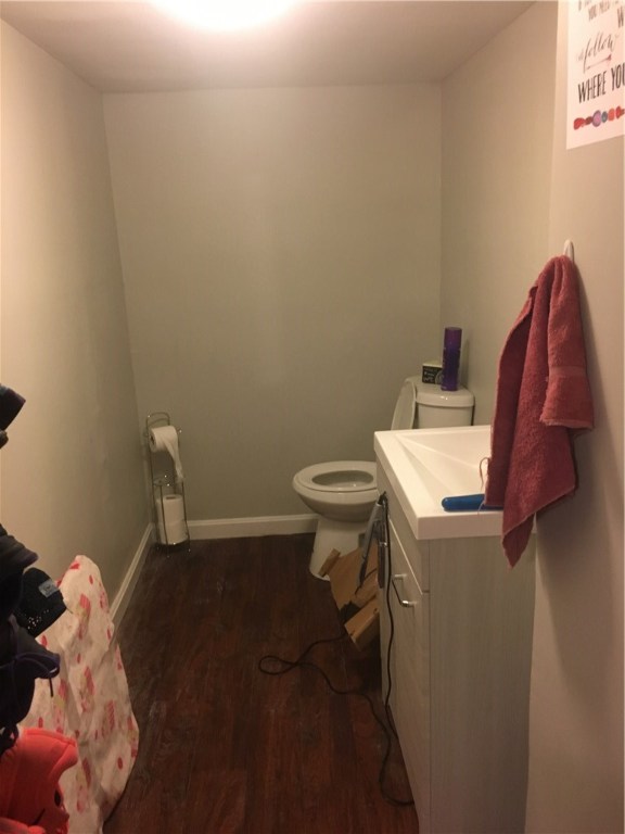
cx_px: 312
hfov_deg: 48.2
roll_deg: +2.4
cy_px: 417
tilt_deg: -13.2
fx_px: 698
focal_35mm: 29
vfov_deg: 61.7
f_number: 2.2
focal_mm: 4.15
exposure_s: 1/15
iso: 200
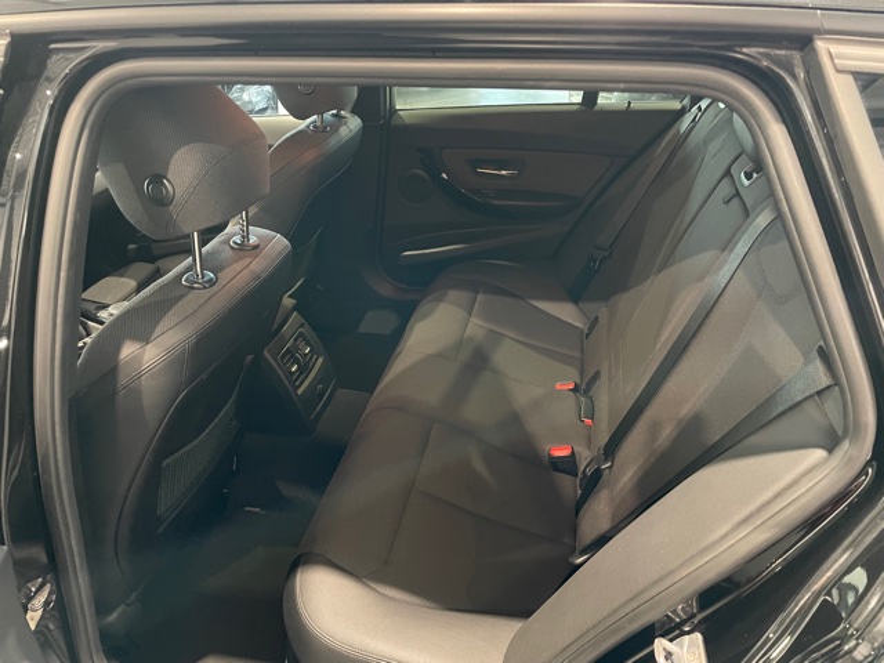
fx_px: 664
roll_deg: +2.9
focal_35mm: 26
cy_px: 332
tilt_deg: -30.8
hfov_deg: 67.3
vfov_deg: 53.1
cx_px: 442
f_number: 1.6
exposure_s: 1/25
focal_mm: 4.2
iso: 640
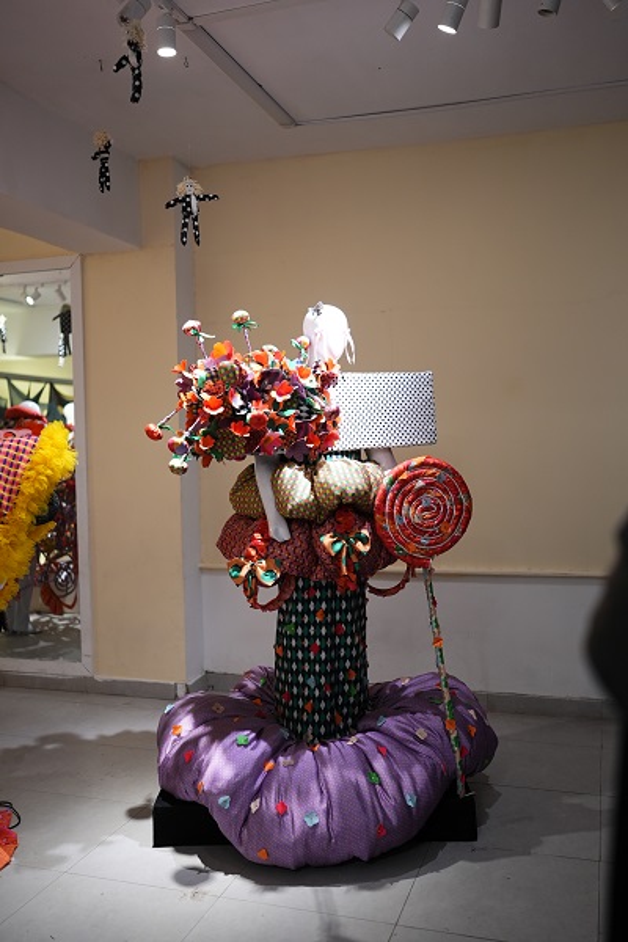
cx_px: 314
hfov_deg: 37.9
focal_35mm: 35
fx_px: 916
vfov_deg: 54.4
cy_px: 471
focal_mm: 35
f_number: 1.4
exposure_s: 1/160
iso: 500
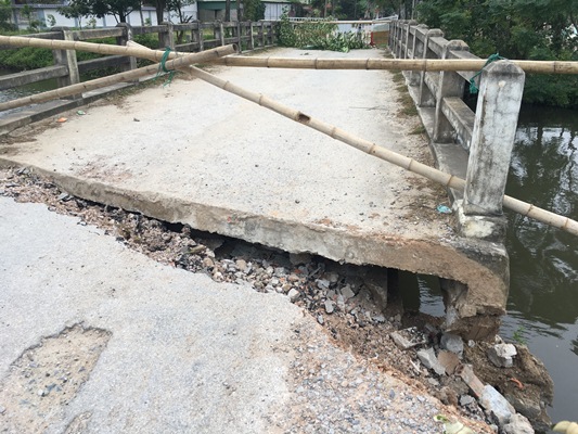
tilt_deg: -21.6
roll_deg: -0.6
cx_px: 289
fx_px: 484
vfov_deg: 48.2
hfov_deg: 61.6
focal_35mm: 29
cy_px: 217
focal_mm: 4.15
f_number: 2.2
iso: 25
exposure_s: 1/137
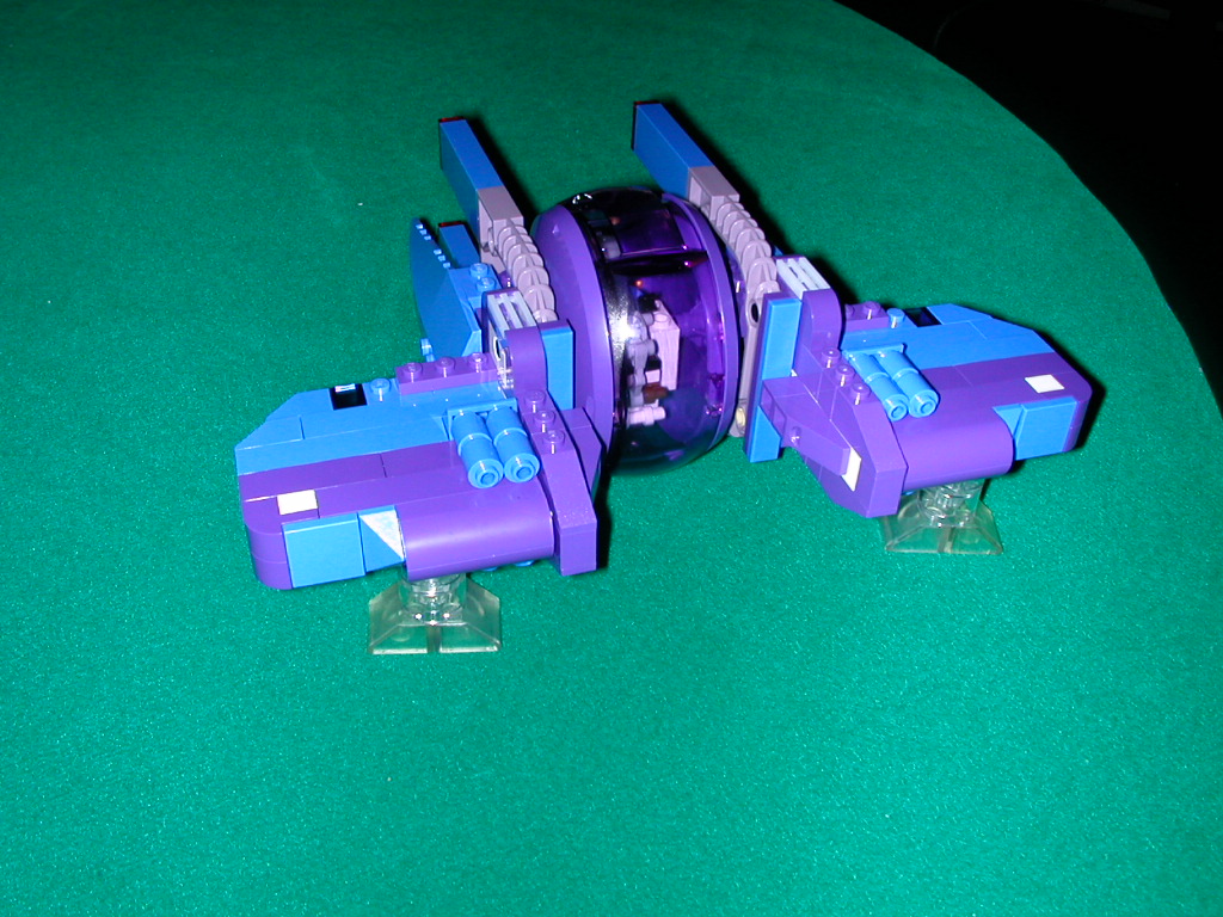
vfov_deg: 38.7
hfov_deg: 50.1
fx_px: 1307
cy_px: 458
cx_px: 612
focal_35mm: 37
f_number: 4.5
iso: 100
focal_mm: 5.6
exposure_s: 1/59.9
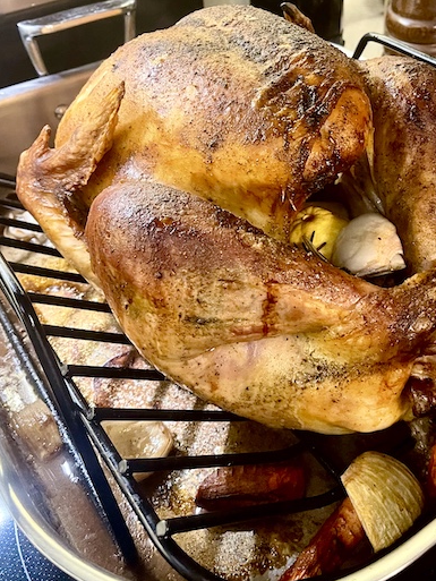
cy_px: 195
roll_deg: +2.3
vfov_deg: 47.1
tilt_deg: -36.3
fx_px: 655
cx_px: 265
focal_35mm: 39
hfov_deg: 36.7
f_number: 1.6
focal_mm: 5.1
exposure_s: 1/60
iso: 500
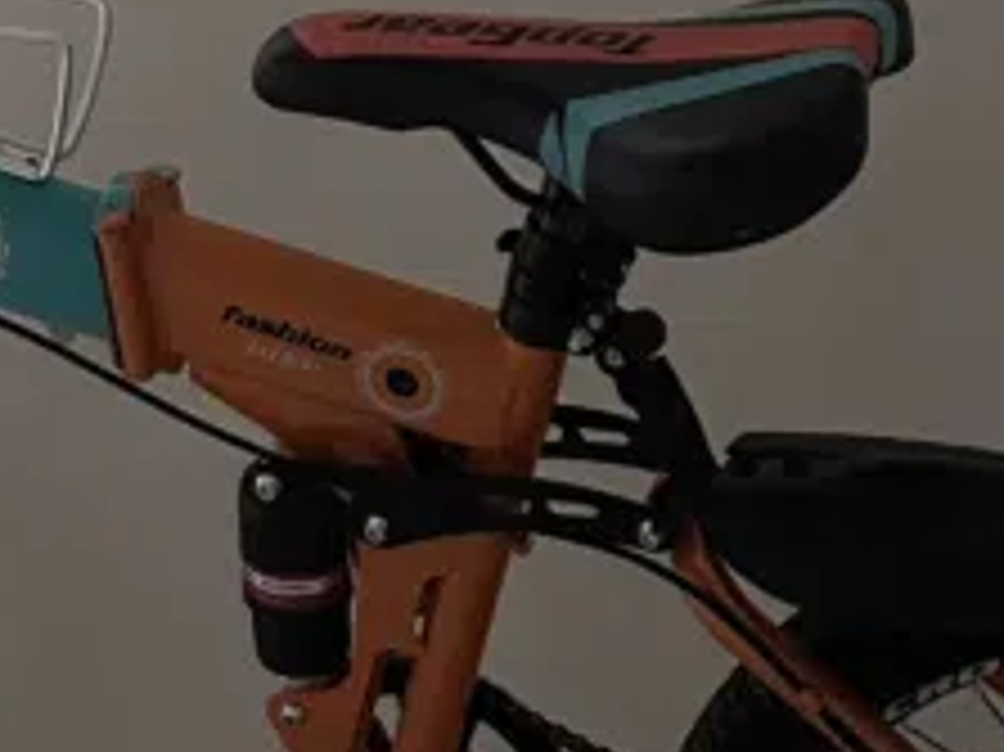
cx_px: 315
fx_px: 2000
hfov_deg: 28.0
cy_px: 477
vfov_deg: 21.2
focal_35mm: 69
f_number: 1.78
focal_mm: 6.86
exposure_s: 1/30
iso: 1250
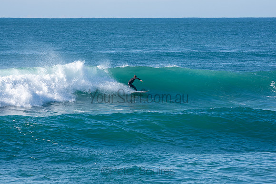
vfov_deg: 3.5
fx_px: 3044
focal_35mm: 397
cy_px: 92
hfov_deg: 5.2
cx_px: 138
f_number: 5.6
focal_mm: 260
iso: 250
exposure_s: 1/1000
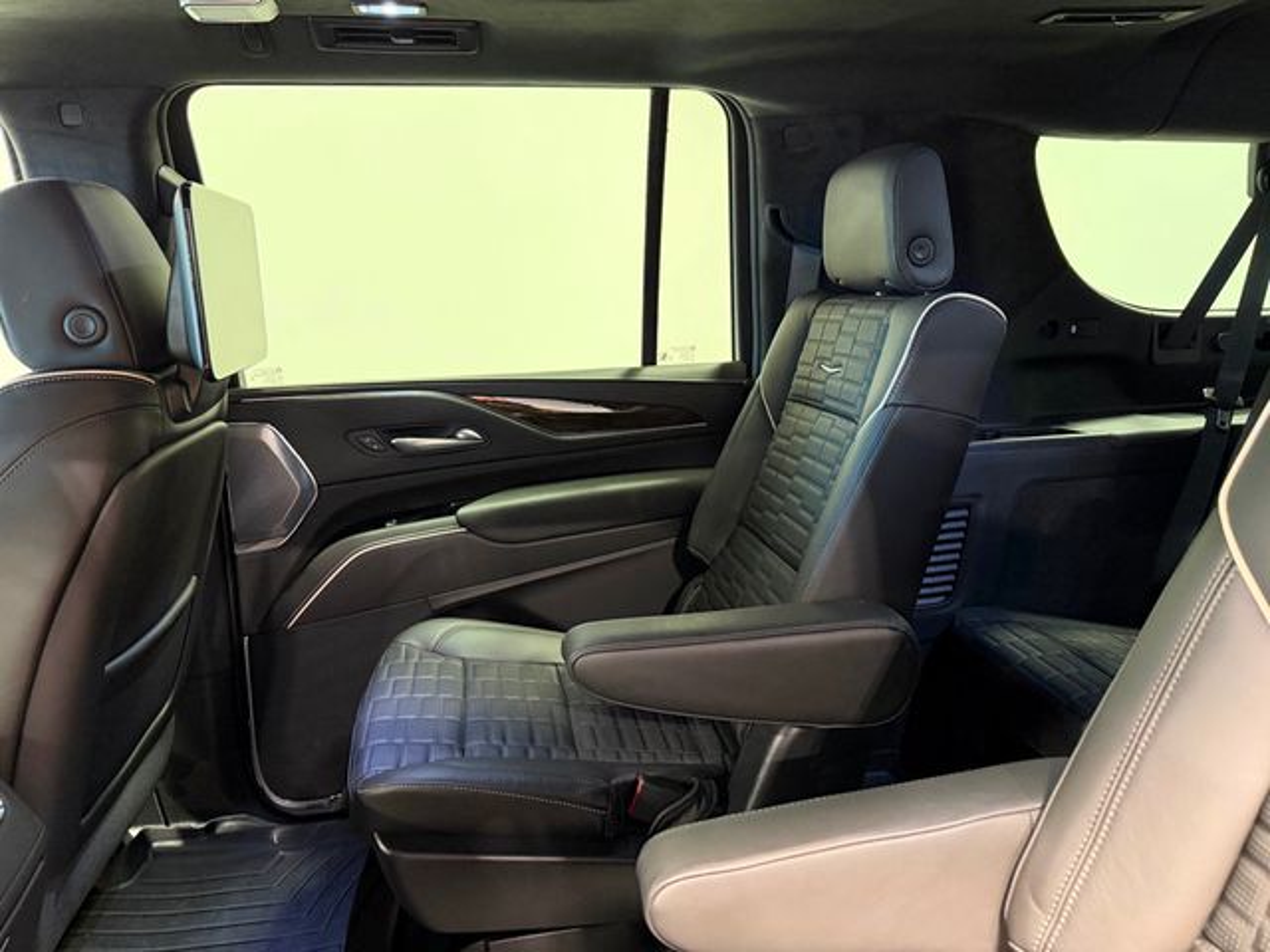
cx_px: 635
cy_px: 476
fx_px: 881
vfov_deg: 56.8
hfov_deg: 71.6
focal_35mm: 24
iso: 640
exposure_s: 1/40
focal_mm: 6.76
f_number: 1.78
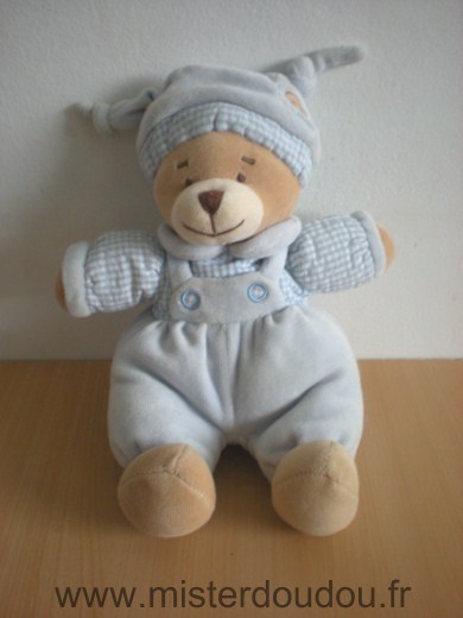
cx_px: 232
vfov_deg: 49.0
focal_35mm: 38
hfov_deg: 37.7
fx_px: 678
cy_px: 309
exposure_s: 1/33.2
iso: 200
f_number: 3.1
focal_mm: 6.3
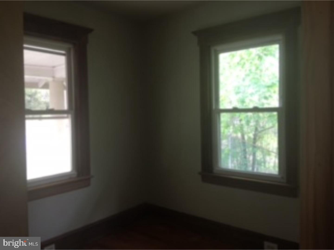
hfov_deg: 61.7
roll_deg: +1.5
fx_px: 280
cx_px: 167
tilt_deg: -2.0
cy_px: 125
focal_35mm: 29
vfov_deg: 48.2
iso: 25
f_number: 2.2
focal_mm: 4.15
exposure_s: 1/15
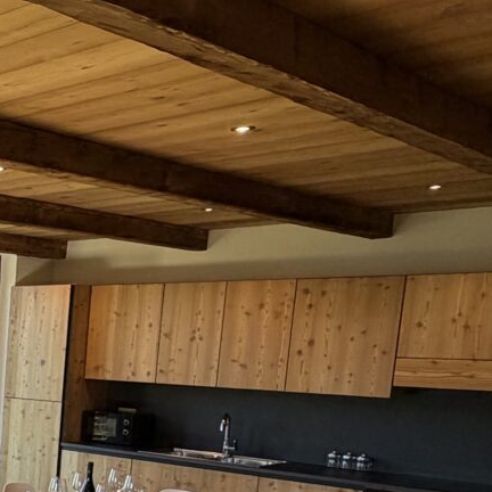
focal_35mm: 55
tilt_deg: -7.6
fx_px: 884
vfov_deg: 29.6
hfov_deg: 24.0
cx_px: -260
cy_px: 454
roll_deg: -1.3
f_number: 2.2
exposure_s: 1/121
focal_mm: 2.22
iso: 64
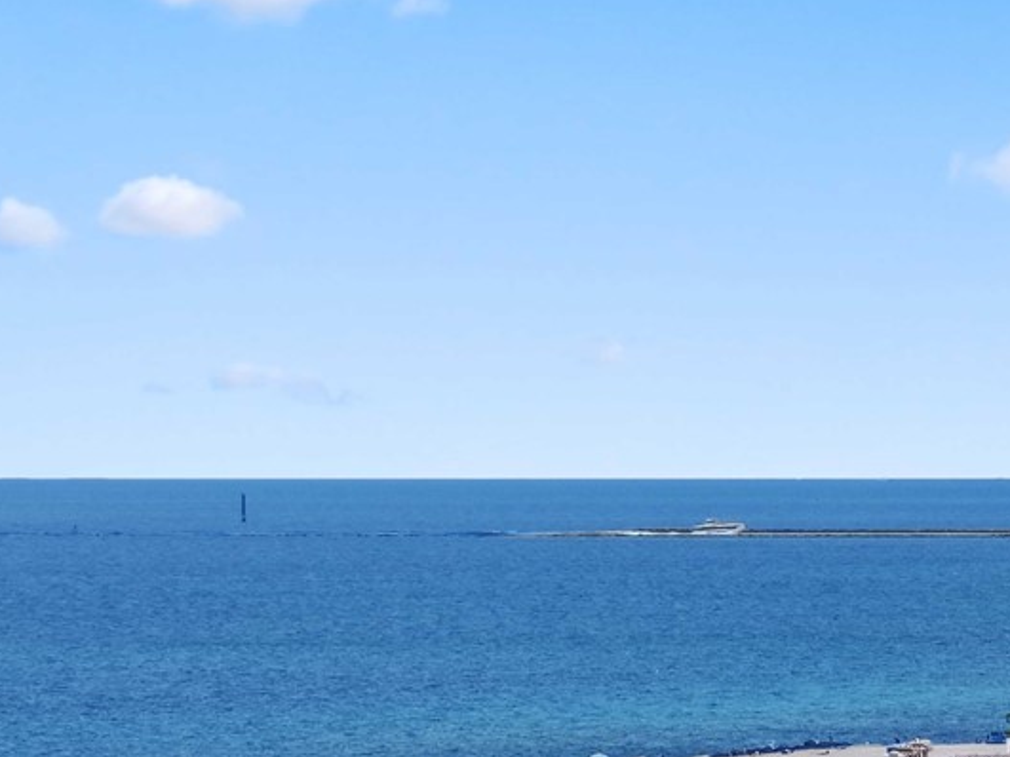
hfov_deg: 3.9
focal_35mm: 506
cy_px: 1107
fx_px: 14760
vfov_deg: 2.9
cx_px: 1204
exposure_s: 1/120
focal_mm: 40
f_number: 2.8
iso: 100
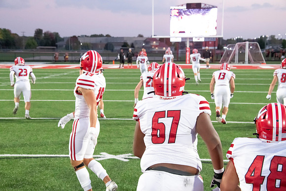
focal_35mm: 65
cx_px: 143
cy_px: 96
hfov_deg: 31.0
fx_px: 516
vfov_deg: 20.9
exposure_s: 1/320
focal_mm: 65
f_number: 7.1
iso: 10000
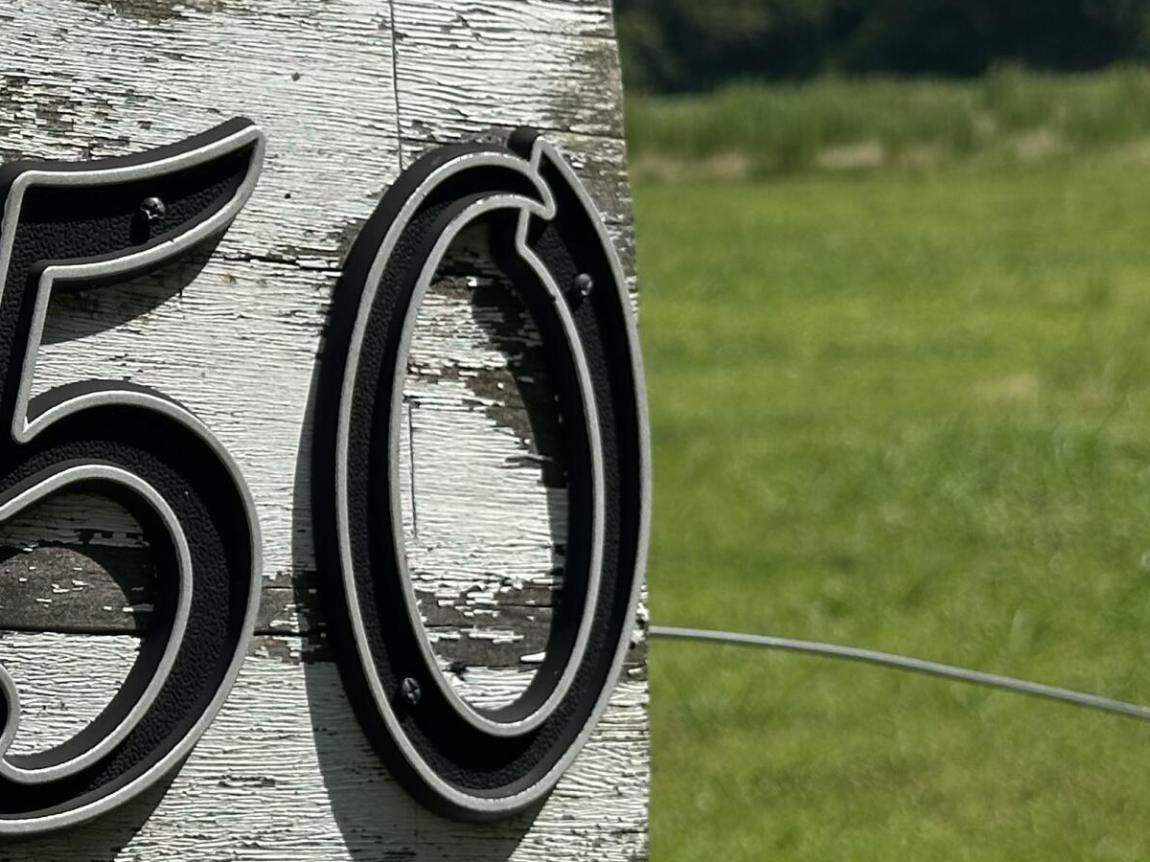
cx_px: -155
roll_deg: +2.1
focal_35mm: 120
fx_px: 3987
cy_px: 352
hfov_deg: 15.9
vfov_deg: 12.3
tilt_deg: -2.9
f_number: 1.78
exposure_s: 1/5000
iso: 64
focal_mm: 6.86
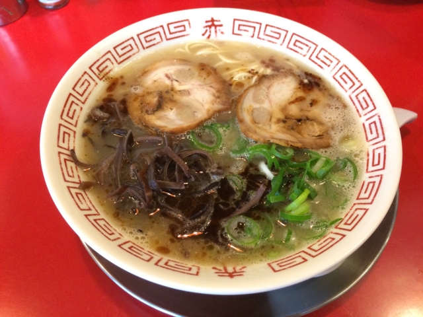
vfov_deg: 48.2
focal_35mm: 29
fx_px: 354
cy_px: 158
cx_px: 212
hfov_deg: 61.7
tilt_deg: -55.6
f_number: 2.2
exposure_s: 1/30
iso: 250
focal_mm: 4.15
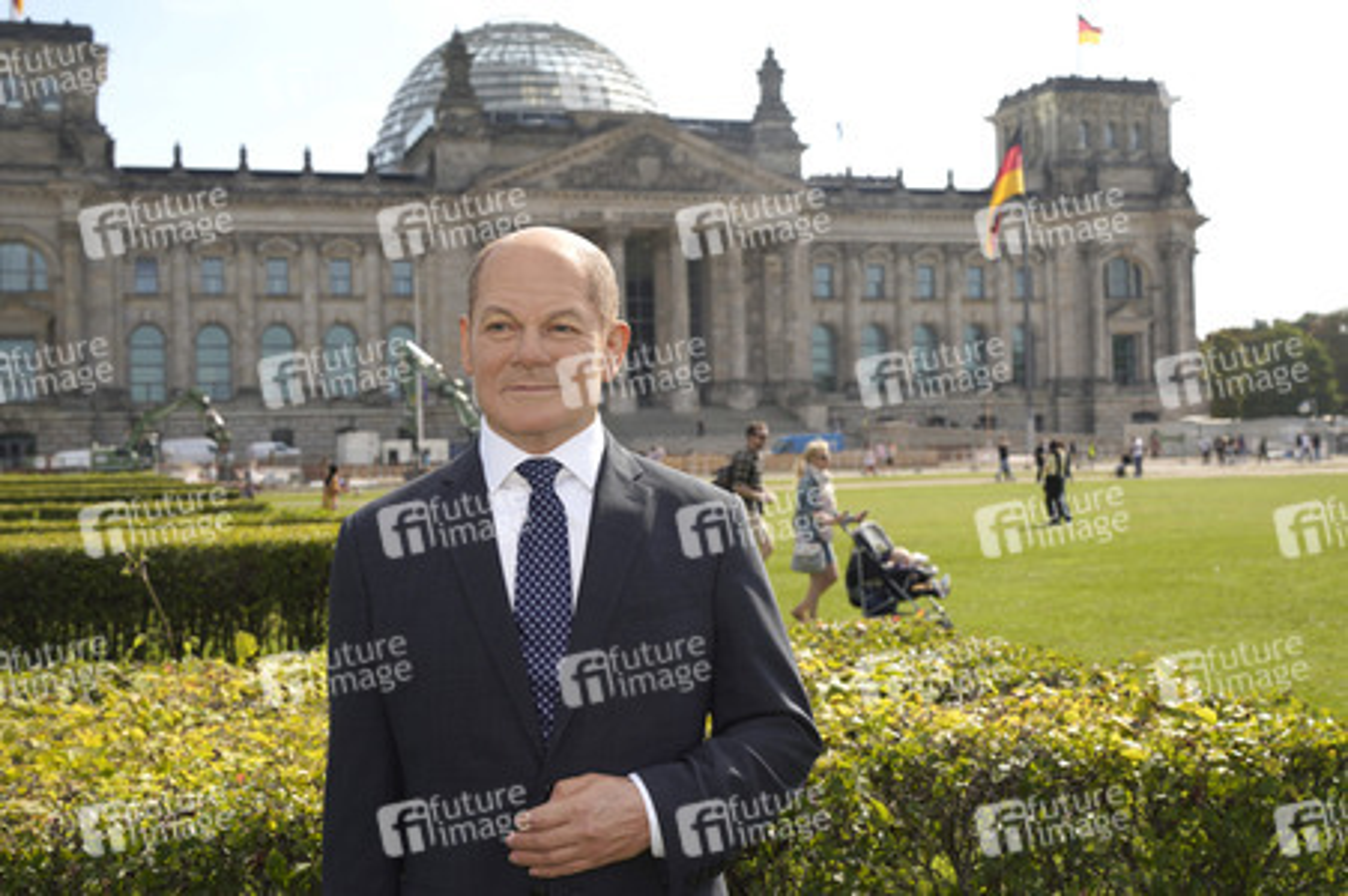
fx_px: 1571
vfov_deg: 31.8
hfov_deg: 46.4
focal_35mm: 42
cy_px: 448
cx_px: 674
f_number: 6.3
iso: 100
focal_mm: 42
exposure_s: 1/320
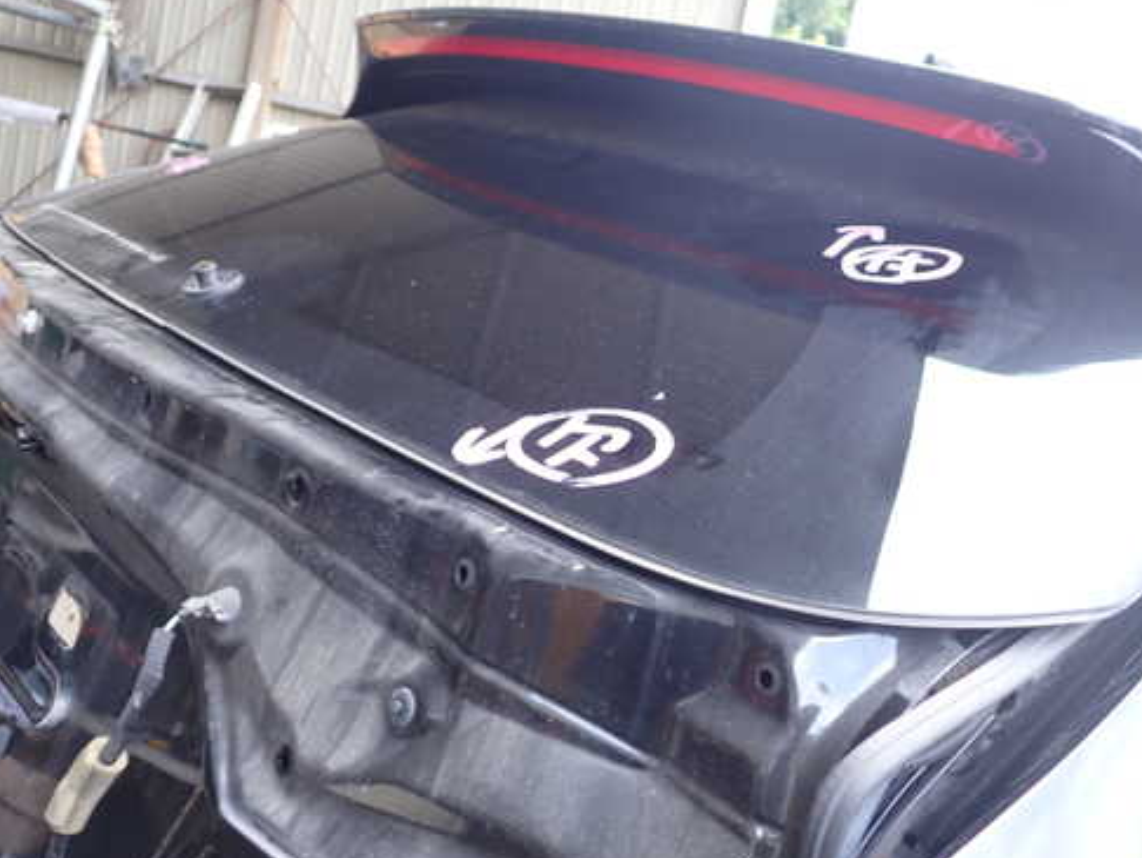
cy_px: 404
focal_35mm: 37
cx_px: 627
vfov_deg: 38.7
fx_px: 1221
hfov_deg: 50.0
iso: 100
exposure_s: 1/60
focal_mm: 5.4
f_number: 2.3
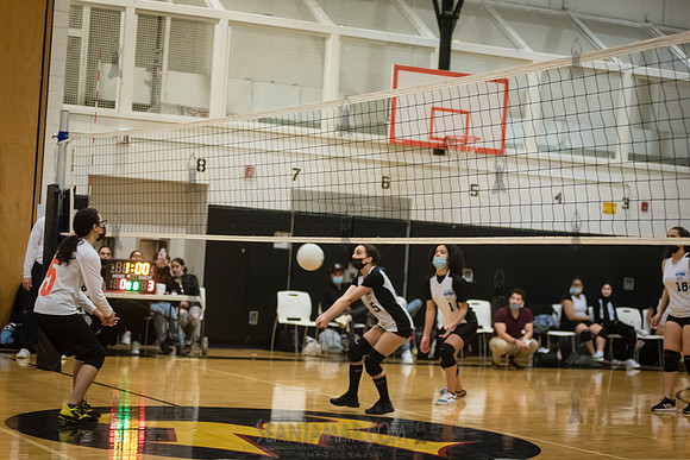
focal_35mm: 80
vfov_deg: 17.1
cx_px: 345
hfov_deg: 25.4
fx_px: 1534
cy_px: 230
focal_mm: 80
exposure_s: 1/400
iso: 5000
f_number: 3.2
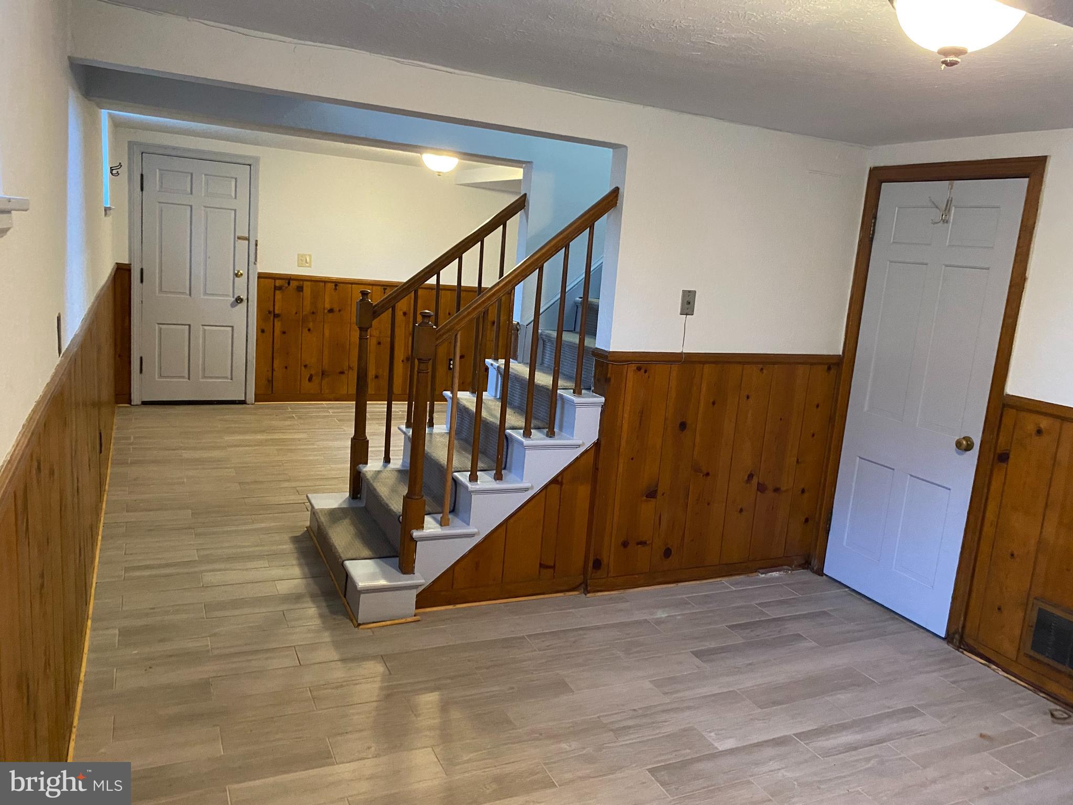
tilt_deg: -9.9
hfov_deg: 67.3
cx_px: 536
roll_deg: -4.6
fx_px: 806
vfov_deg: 53.1
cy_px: 402
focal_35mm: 26
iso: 500
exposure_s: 1/40
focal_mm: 4.25
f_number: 1.8
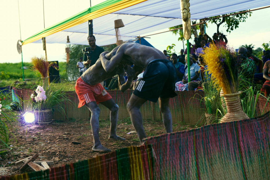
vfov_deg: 27.0
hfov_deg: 39.6
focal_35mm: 50
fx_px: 375
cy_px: 90
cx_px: 135
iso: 200
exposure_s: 1/160
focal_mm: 50
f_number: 4
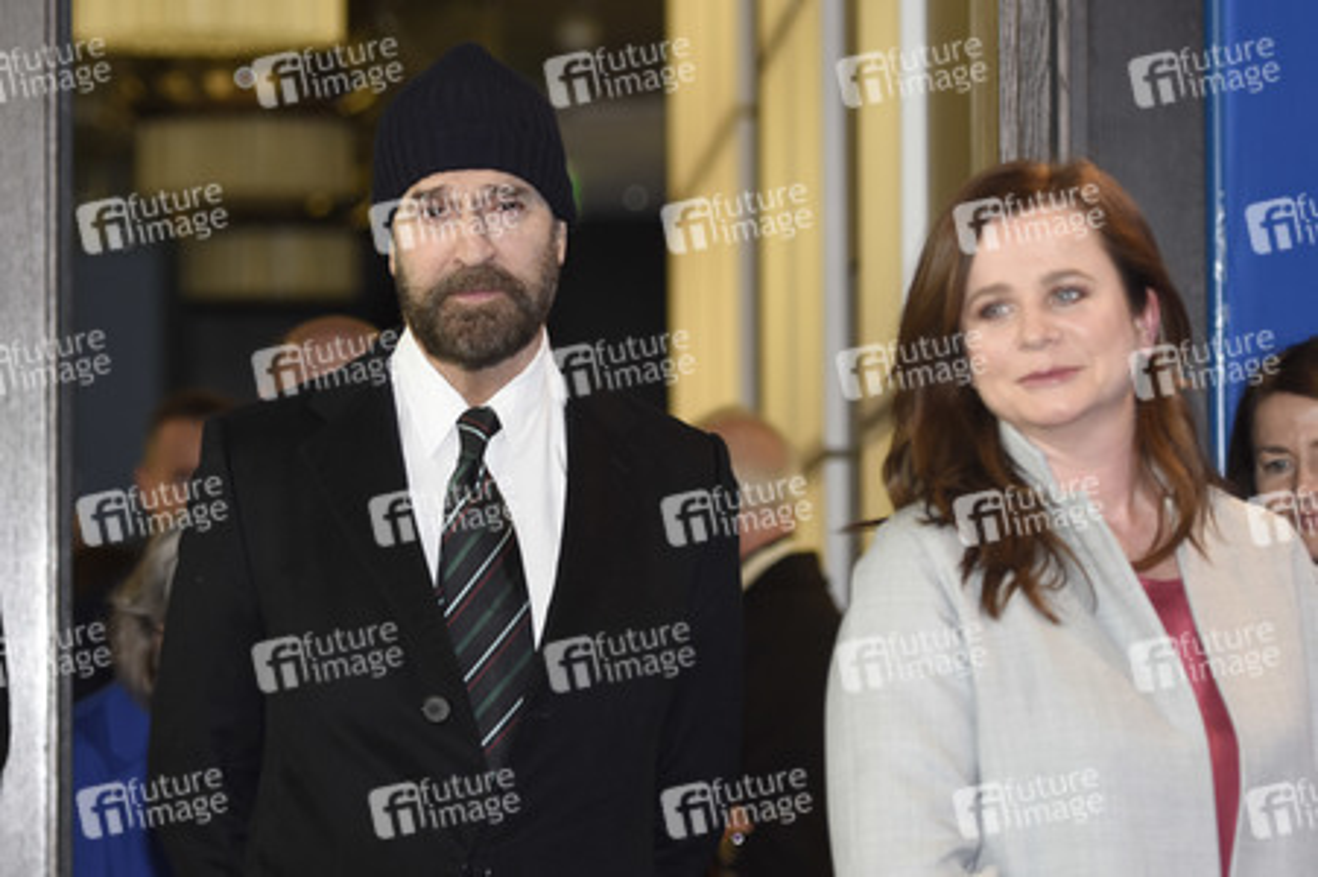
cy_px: 438
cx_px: 659
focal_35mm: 153
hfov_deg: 13.4
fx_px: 5597
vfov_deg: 9.0
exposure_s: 1/400
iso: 640
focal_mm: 102
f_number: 3.2
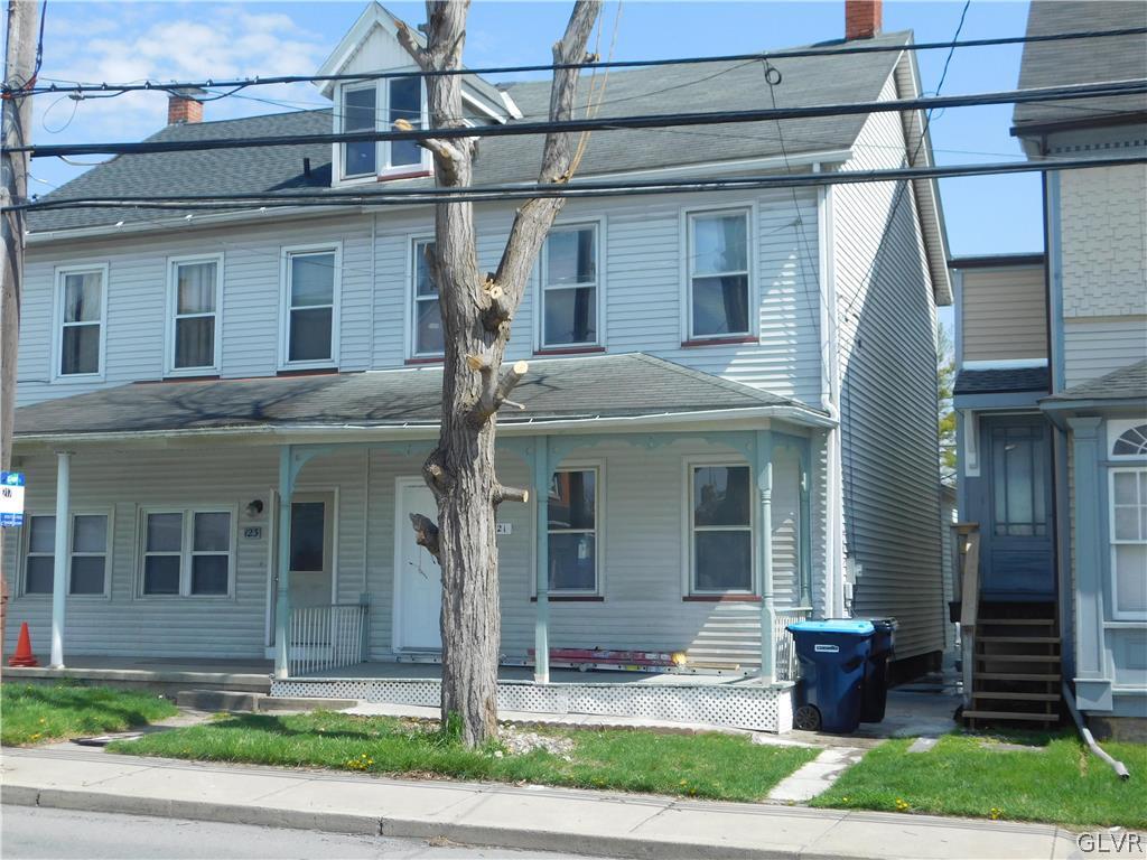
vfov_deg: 32.2
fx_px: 1491
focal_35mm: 45
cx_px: 574
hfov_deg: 42.1
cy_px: 430
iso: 125
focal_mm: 8
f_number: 3.7
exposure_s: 1/800
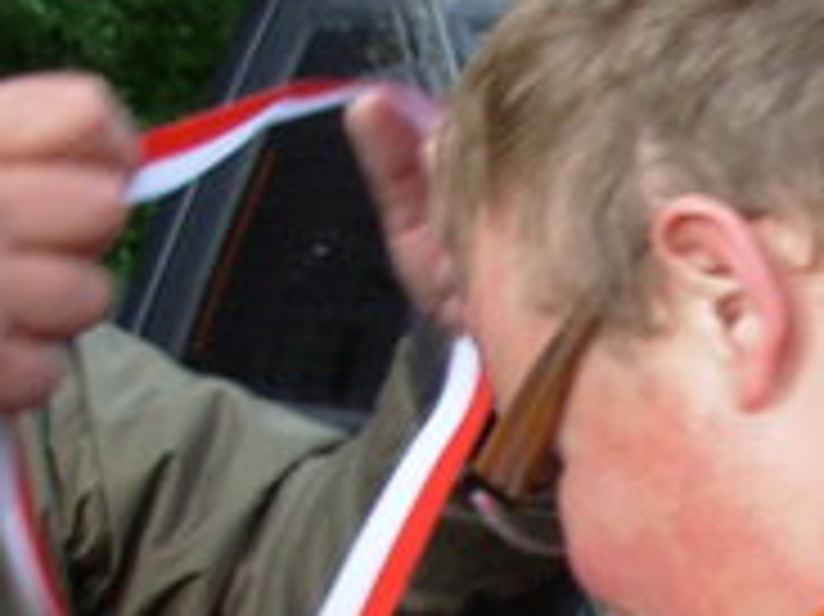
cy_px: 643
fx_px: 3949
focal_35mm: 166
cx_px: 1148
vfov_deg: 8.9
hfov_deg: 11.5
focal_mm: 6.3
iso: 50
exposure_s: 1/65.9
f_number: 2.9
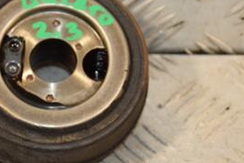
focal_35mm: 253
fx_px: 1715
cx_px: 29
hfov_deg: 8.1
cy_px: 69
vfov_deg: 5.4
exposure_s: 1/125
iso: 800
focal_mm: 75
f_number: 5.3
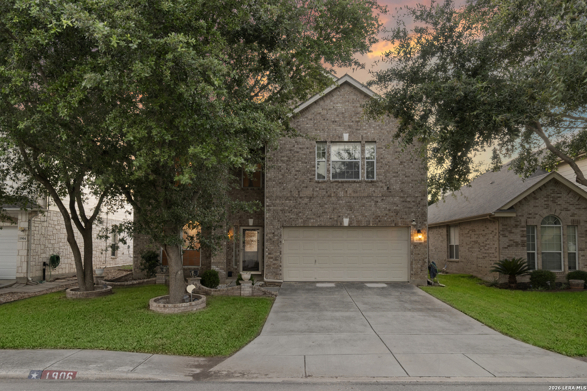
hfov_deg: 67.4
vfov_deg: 47.9
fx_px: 440
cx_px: 294
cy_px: 196
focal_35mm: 27
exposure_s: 1/5
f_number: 8
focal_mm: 18
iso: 500
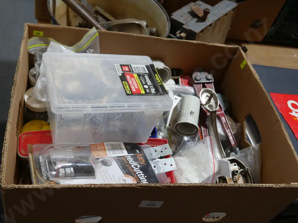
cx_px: 133
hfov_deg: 47.8
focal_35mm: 39
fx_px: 336
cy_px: 125
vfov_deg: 36.8
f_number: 4
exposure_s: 1/60
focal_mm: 17
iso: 200
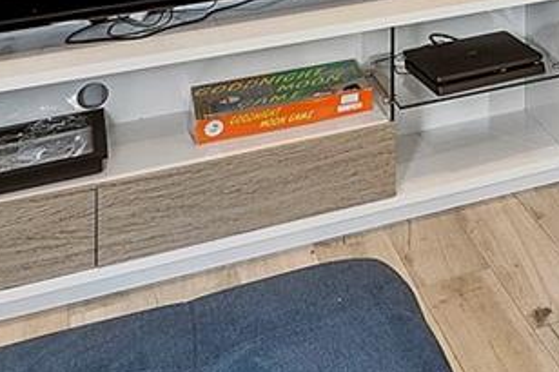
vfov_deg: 14.6
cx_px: 987
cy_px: -366
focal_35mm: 78
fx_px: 1210
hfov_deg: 19.7
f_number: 11
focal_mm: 10
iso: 160
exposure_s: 1/3
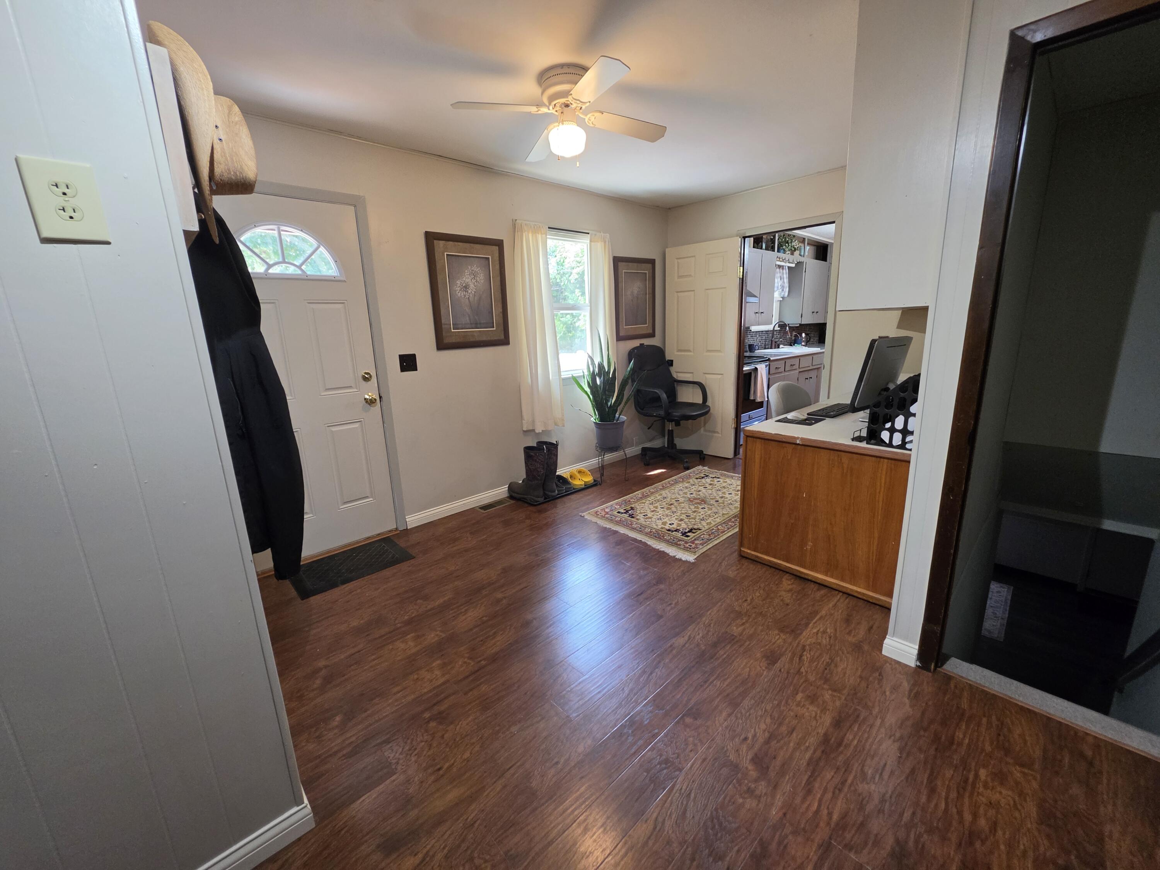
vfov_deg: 89.9
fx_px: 436
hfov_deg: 106.2
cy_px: 435
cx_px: 580
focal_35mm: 13
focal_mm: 2.2
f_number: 1.9
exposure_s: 1/60
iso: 200
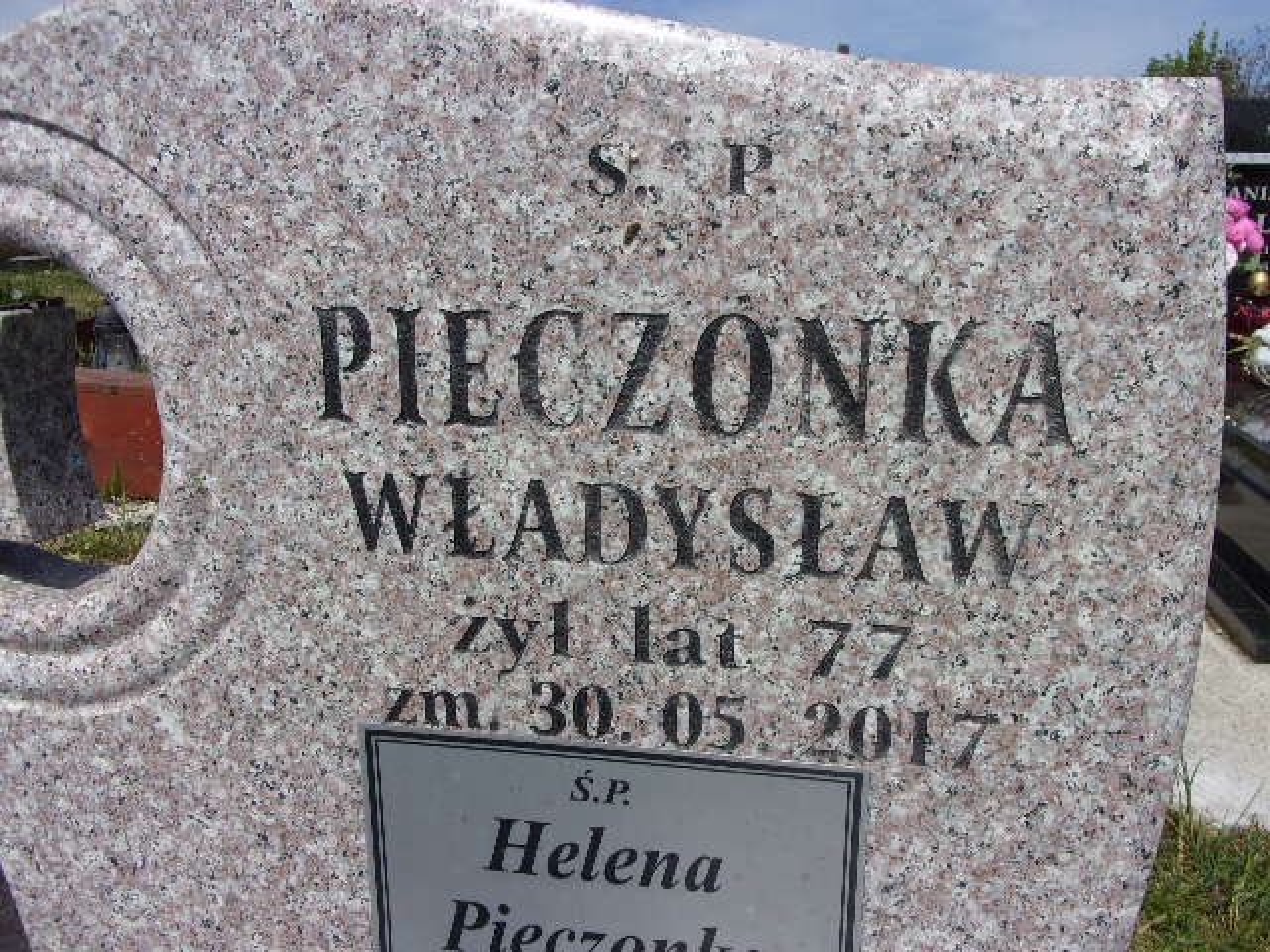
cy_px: 476
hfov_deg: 63.4
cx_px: 635
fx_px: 1027
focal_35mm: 28
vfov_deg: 49.7
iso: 80
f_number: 10.8
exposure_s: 1/200
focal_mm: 5.1
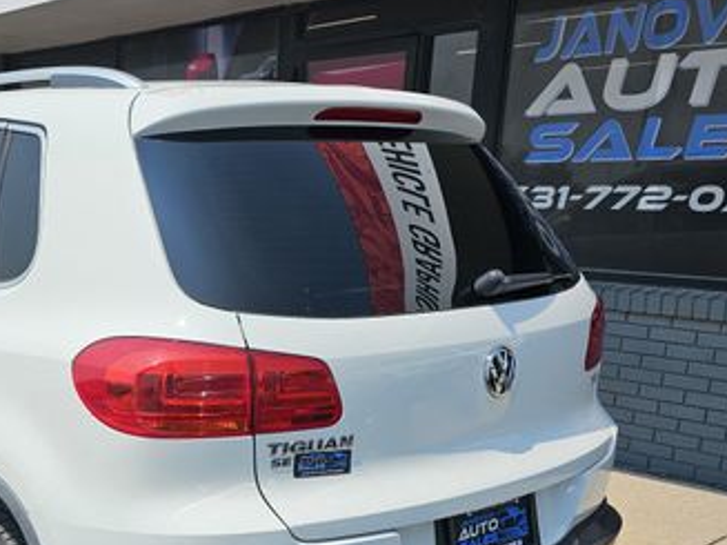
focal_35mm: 45
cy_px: 427
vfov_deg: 31.4
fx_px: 945
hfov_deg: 40.1
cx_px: 131
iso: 10
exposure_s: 1/1117
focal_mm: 6.3
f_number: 1.7
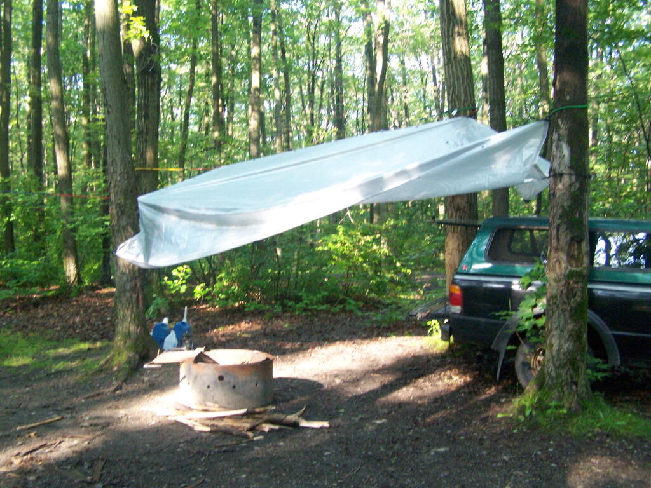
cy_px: 244
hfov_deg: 49.0
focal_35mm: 38
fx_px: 715
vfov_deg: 37.7
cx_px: 326
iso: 400
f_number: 2.8
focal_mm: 6.3
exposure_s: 1/80
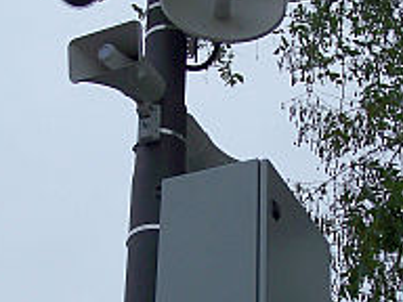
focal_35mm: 131
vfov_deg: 11.3
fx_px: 1525
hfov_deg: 15.1
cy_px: 203
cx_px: 191
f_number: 3.1
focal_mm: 9.3
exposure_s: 1/250
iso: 64
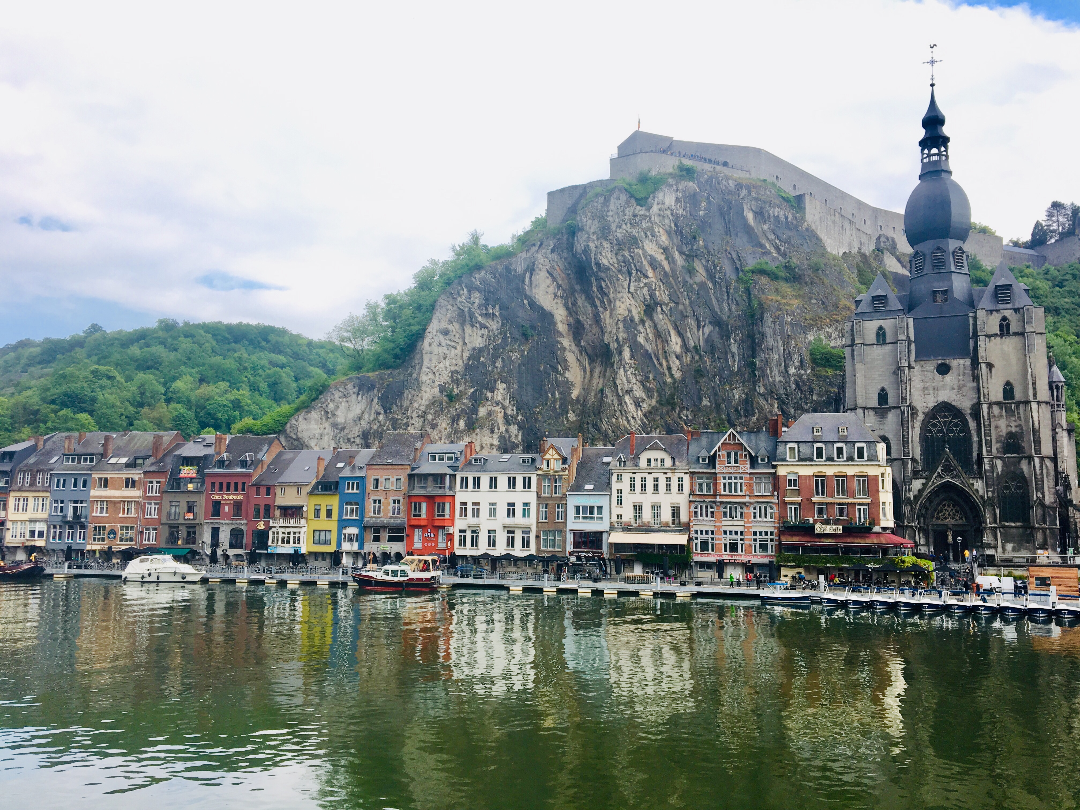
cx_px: 540
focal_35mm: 29
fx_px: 905
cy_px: 405
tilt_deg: +8.4
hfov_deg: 61.7
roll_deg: -0.3
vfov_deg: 48.2
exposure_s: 1/874
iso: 25
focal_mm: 4.15
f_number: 2.2
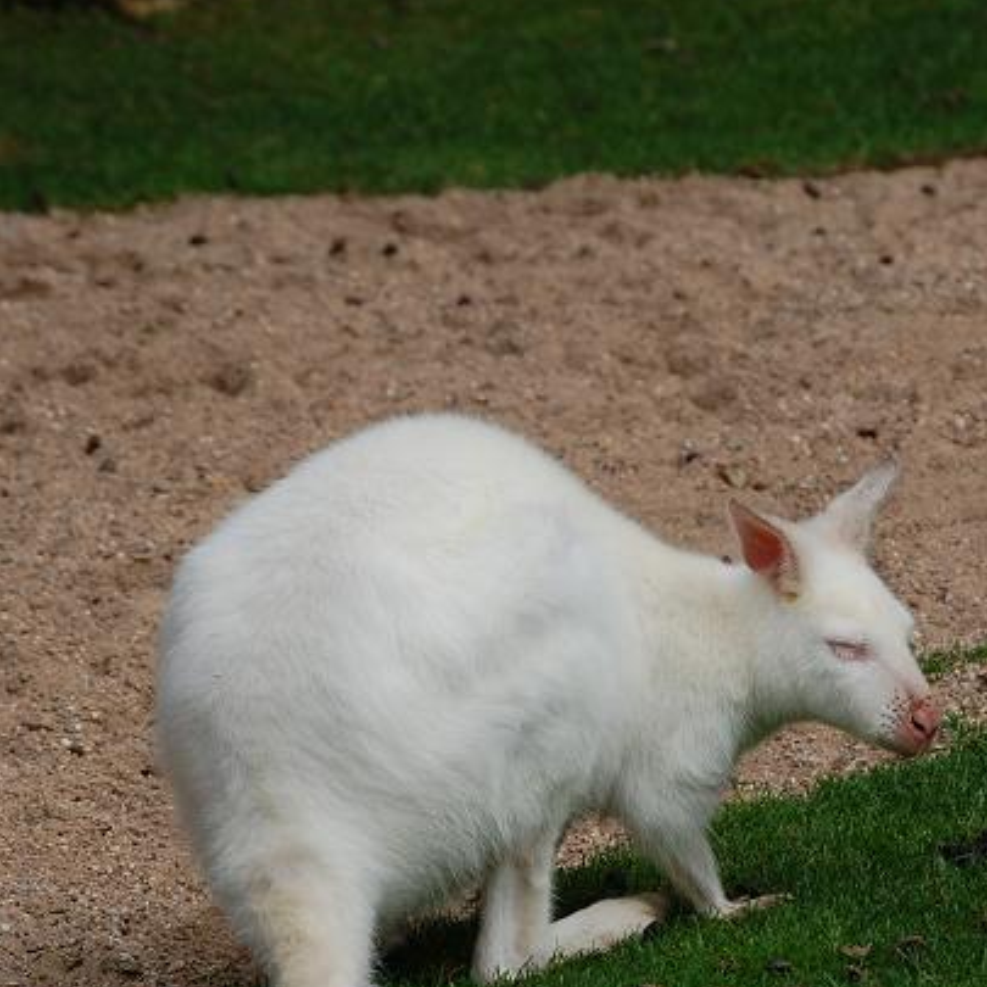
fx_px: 11450
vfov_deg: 4.9
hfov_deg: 4.9
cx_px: 727
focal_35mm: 355
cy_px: 663
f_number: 6.3
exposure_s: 1/640
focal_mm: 125
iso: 200
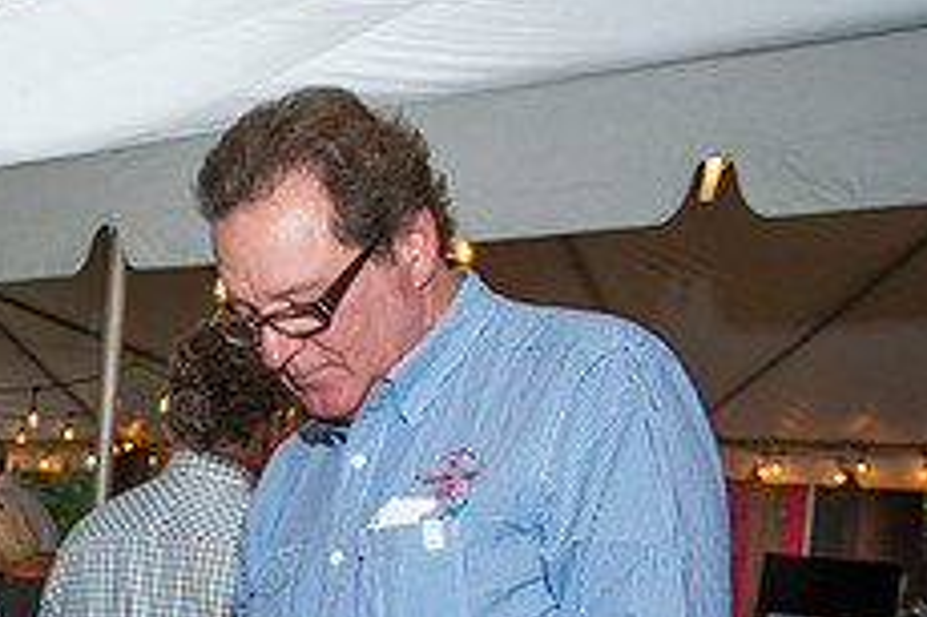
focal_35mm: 68
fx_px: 1750
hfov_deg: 26.8
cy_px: 730
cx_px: -145
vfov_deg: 18.9
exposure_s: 1/200
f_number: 3.2
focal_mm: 27
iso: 800
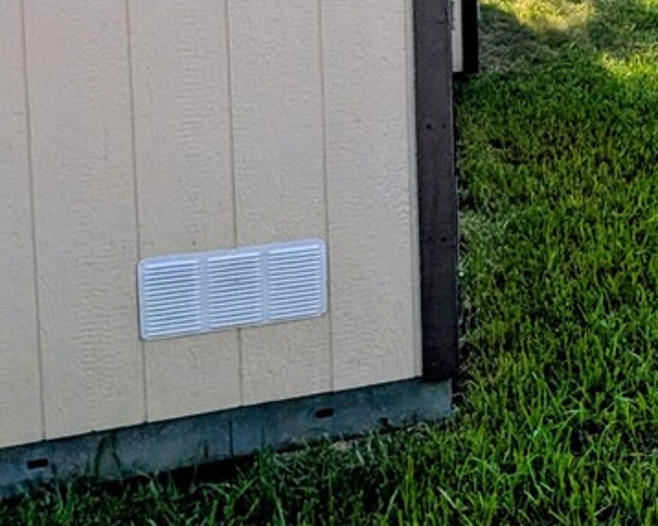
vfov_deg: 28.6
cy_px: -77
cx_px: 845
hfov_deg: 31.2
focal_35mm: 47
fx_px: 915
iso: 51
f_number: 1.7
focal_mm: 2.02
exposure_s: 1/4505
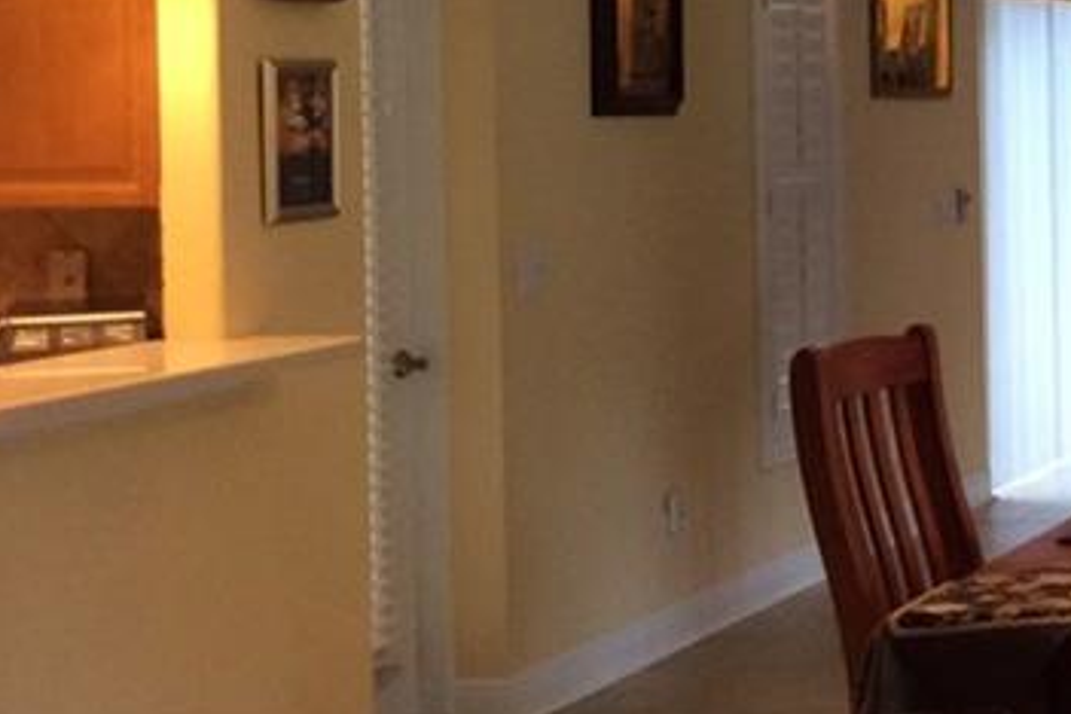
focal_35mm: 97
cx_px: 1358
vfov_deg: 14.0
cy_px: 110
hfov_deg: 19.5
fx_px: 2886
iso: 64
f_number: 2.4
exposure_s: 1/24
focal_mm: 3.3
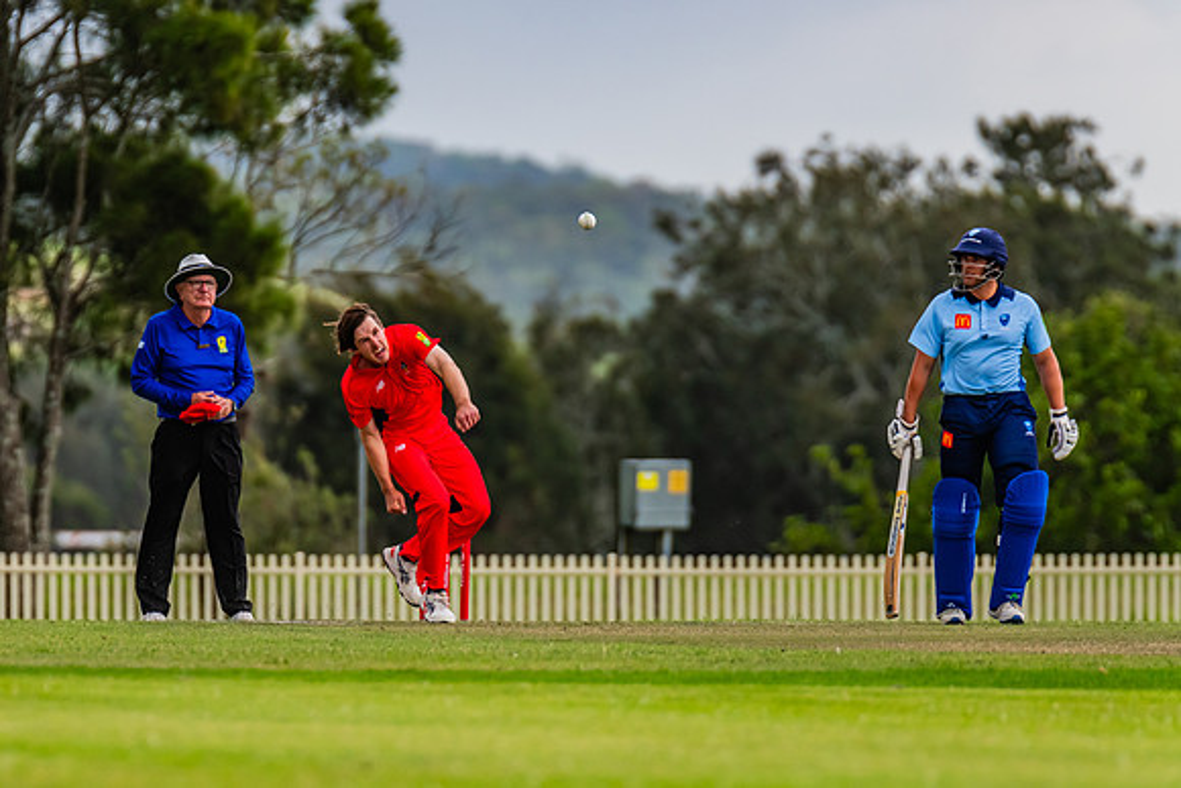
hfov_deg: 3.6
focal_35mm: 580
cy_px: 400
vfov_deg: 2.4
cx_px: 446
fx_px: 19039
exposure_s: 1/1600
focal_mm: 460
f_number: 5.6
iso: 800
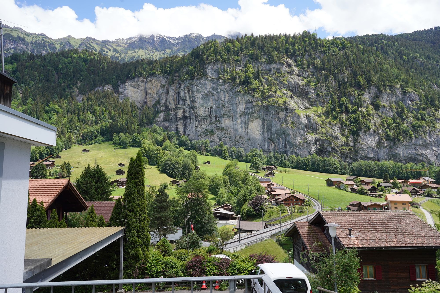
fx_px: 293
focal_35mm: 24
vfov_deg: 53.1
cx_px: 220
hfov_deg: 73.7
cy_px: 146
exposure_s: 1/100
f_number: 10
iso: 100
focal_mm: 24
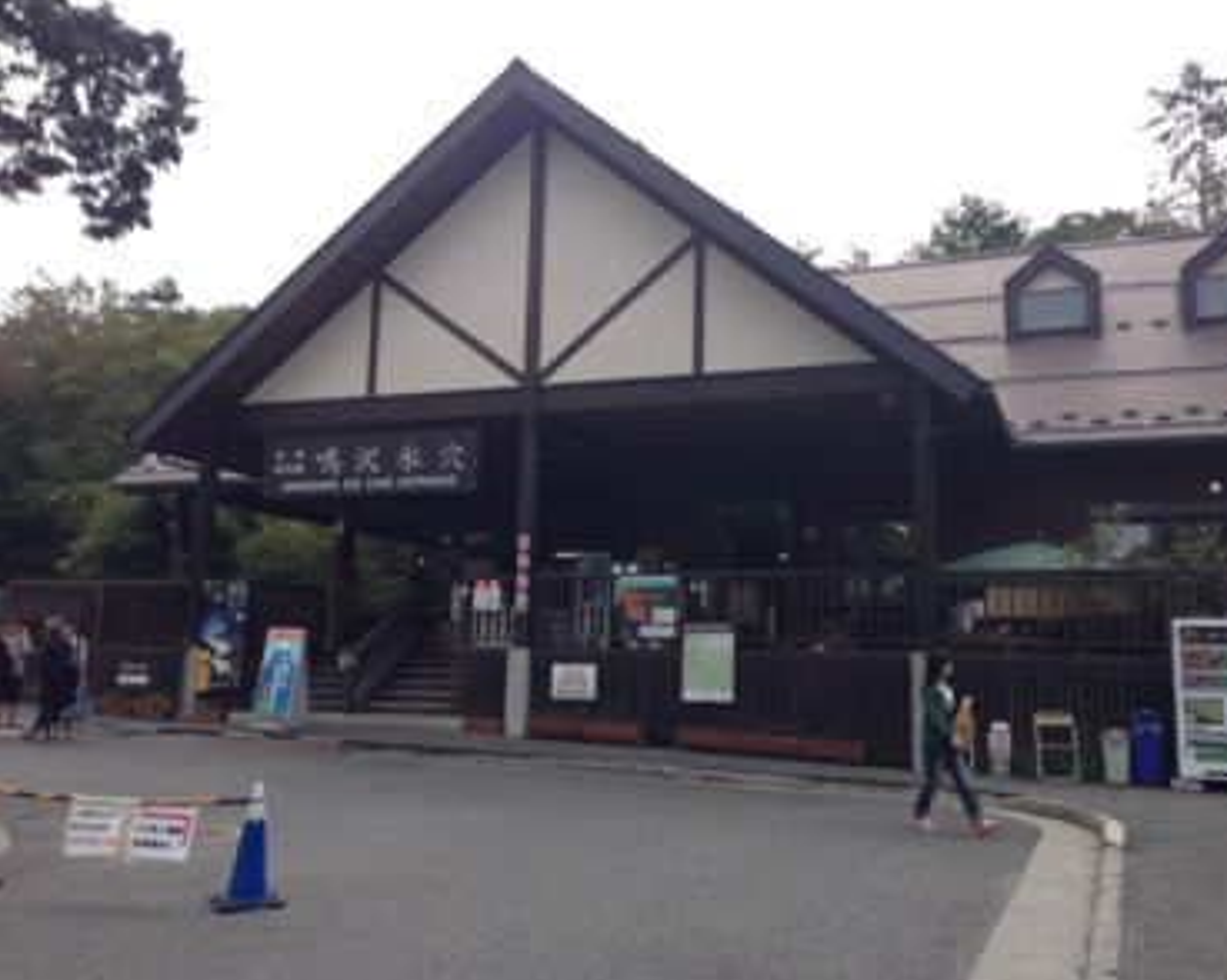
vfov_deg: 42.2
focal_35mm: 35
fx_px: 1270
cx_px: 664
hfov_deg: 51.5
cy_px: 493
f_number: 2.4
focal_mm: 4.12
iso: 50
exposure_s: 1/889
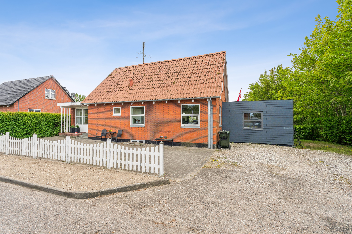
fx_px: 156
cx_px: 176
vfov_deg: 73.7
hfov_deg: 96.7
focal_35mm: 16
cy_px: 117
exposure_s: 1/800
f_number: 5.6
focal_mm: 16
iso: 250
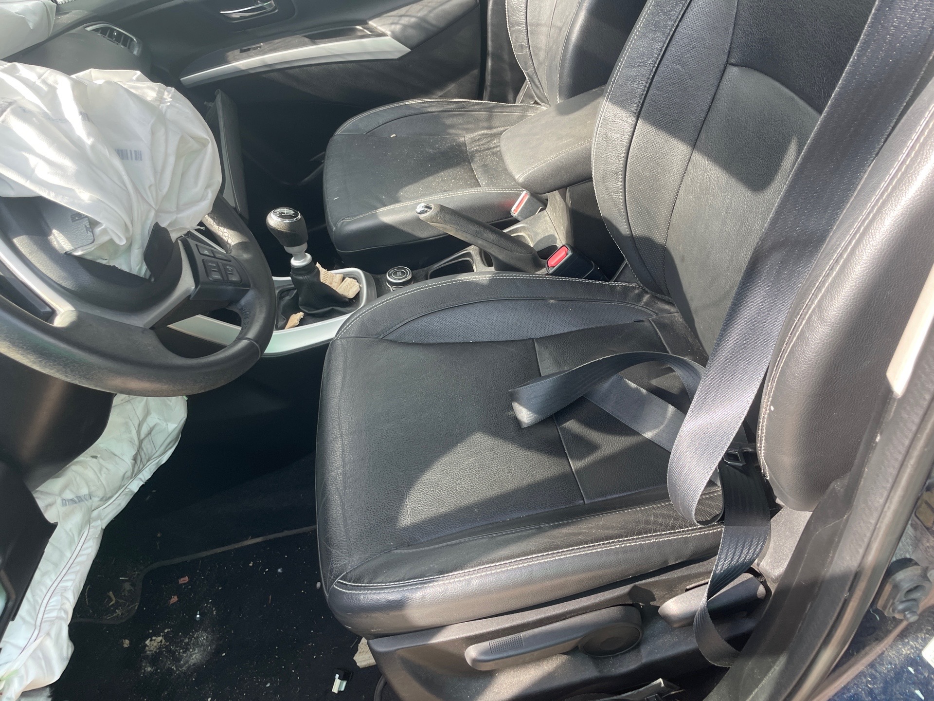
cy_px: 350
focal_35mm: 26
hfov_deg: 67.3
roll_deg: +21.6
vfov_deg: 53.1
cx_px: 467
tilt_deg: -39.3
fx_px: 702
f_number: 1.6
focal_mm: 4.2
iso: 32
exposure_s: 1/159
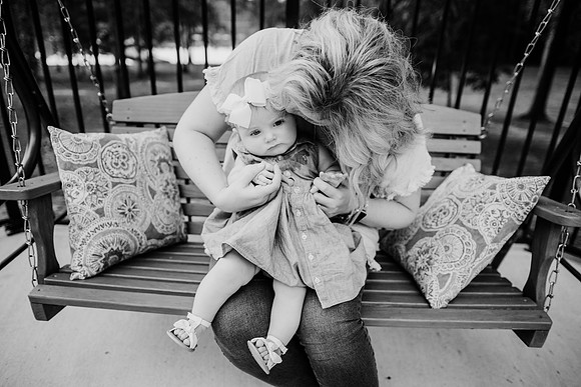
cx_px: 290
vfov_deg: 53.2
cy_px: 194
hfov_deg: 73.7
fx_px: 387
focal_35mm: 24
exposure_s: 1/800
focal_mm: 24
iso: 500
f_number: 2.5
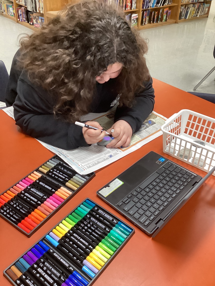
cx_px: 108
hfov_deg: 45.4
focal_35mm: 31
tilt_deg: -37.7
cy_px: 143
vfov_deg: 58.4
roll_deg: -0.8
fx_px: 257
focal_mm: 3.3
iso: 400
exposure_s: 1/60
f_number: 2.4
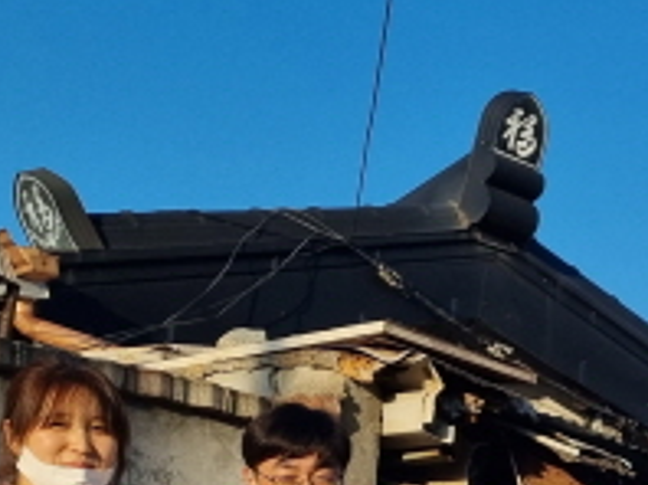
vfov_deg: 15.1
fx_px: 1720
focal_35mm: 92
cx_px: 949
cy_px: 687
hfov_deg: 19.0
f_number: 1.8
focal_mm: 5.4
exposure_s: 1/3640
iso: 50
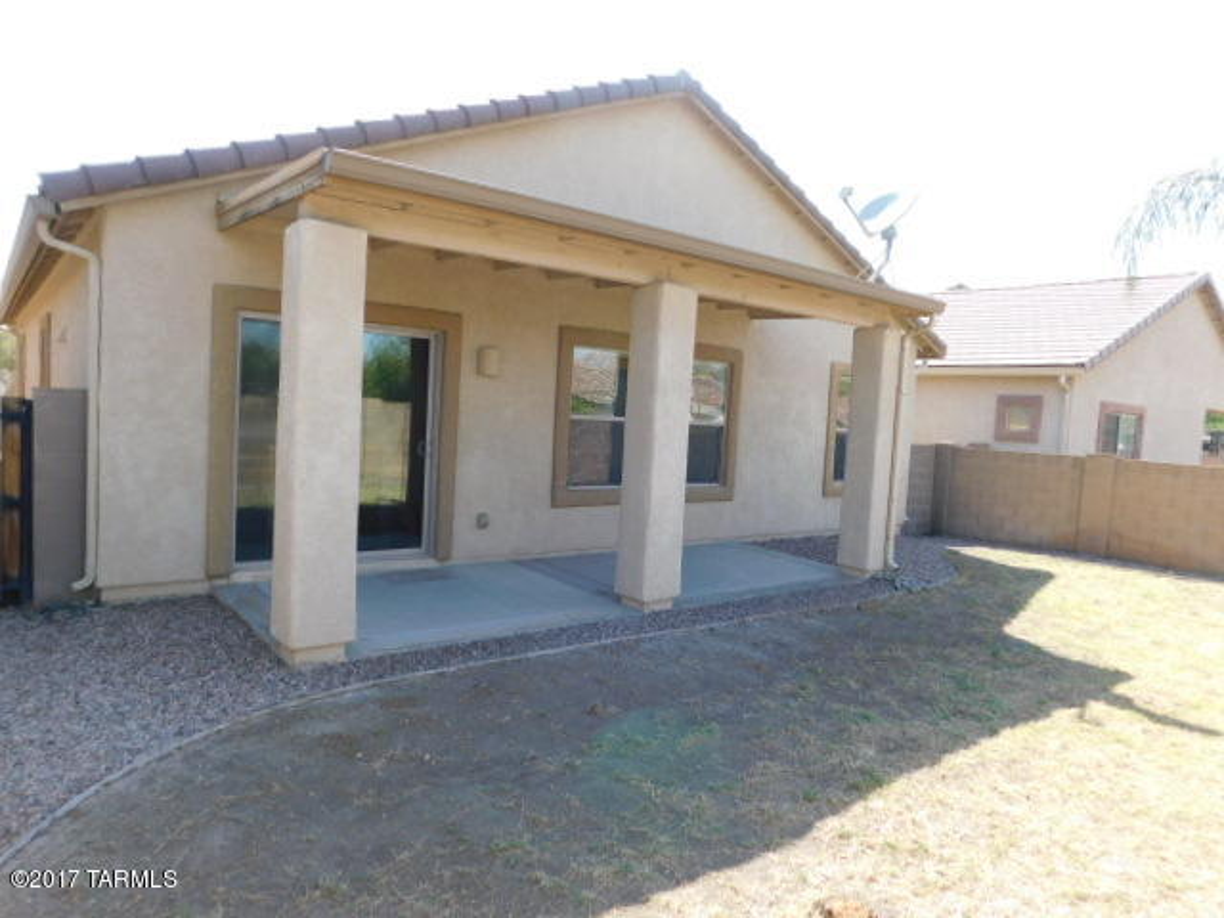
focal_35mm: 23
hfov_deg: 73.9
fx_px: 813
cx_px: 612
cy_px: 459
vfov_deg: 58.9
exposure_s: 1/400
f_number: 3
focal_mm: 4
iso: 125
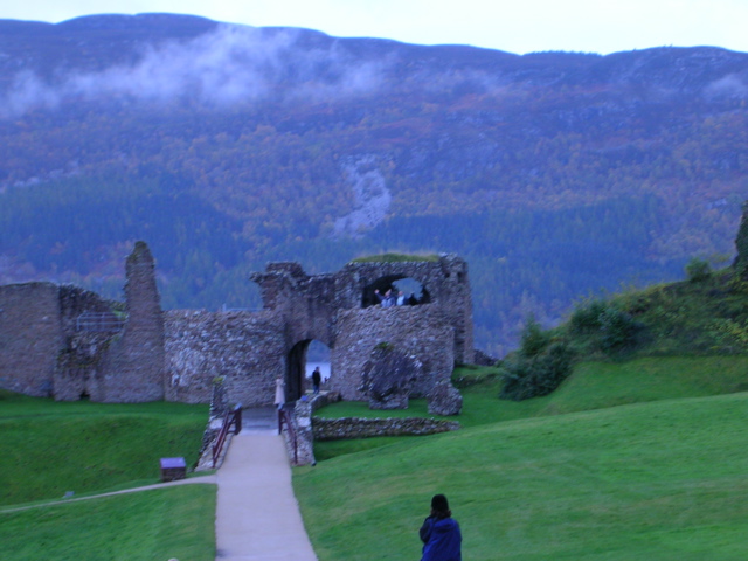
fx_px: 2485
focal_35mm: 115
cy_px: 280
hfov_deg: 17.1
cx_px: 374
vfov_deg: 12.9
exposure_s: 1/33.2
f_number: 4.9
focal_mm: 17.4
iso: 50
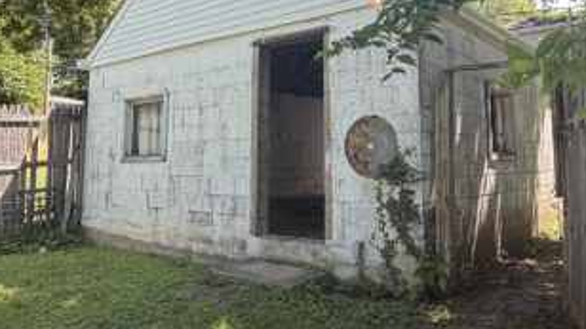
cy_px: 83
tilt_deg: +11.4
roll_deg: +0.2
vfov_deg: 34.8
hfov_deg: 59.4
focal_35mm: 33
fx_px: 513
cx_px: 314
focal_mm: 2.22
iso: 40
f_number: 2.2
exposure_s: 1/250
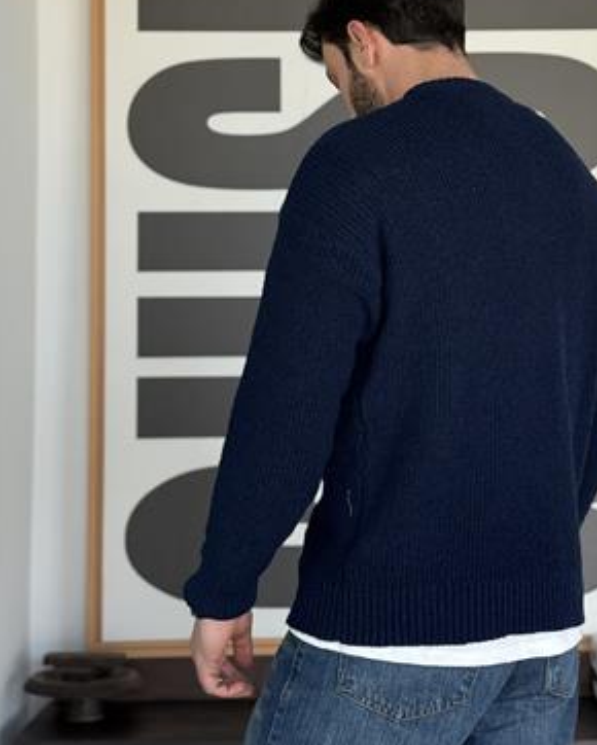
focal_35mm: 69
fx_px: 1523
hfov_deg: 22.1
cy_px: 258
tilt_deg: +3.1
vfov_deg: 27.4
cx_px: 371
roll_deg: +0.0
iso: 125
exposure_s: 1/212
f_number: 1.78
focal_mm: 6.76
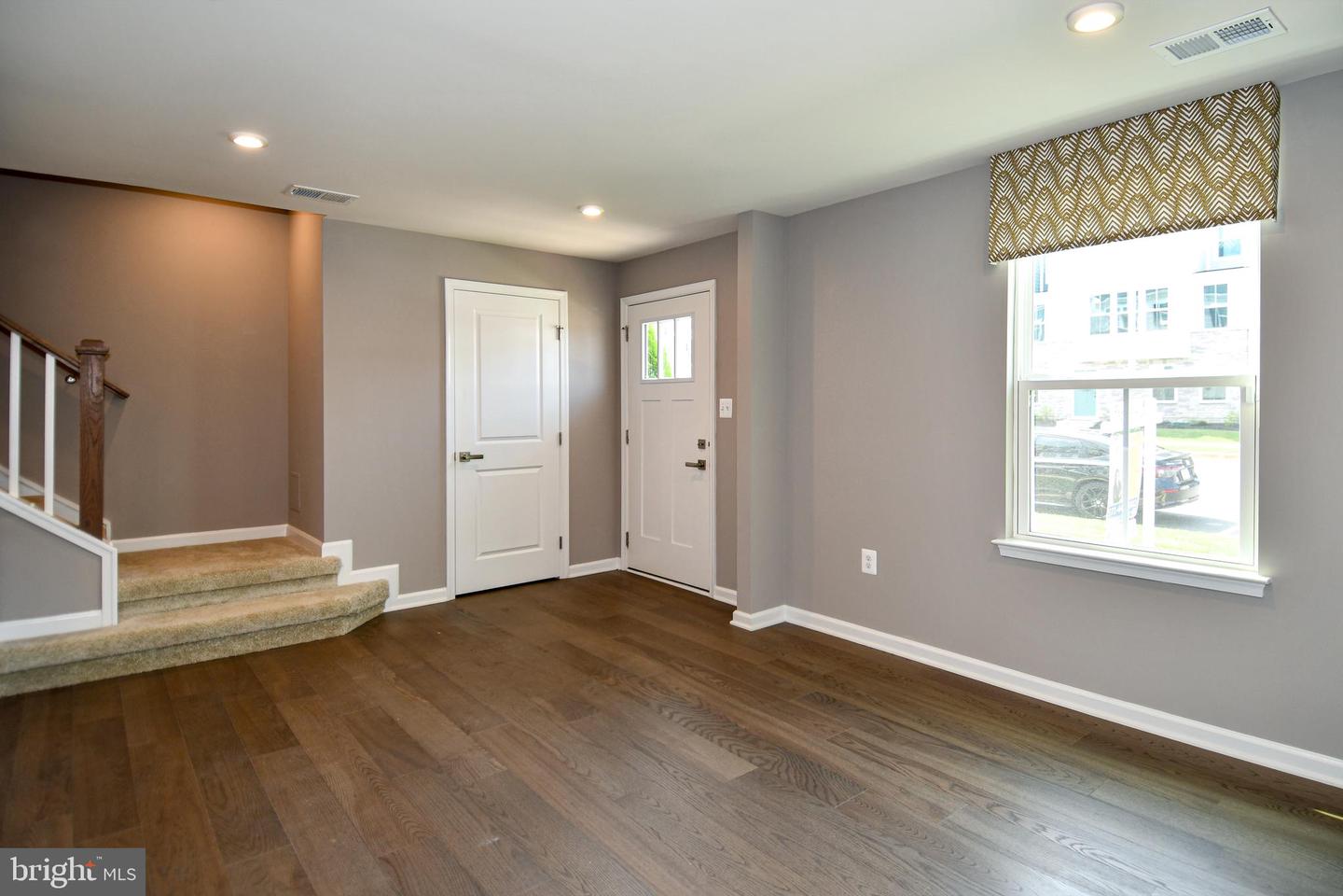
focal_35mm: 18
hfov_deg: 90.0
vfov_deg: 67.4
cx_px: 672
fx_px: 671
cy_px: 448
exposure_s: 1/80
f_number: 4.5
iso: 200
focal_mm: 12
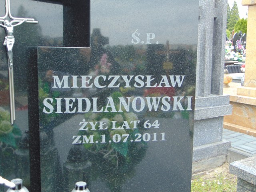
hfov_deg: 44.8
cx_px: 128
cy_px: 96
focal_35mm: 42
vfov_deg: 34.3
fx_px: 311
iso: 80
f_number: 3.3
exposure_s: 1/80
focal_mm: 7.6
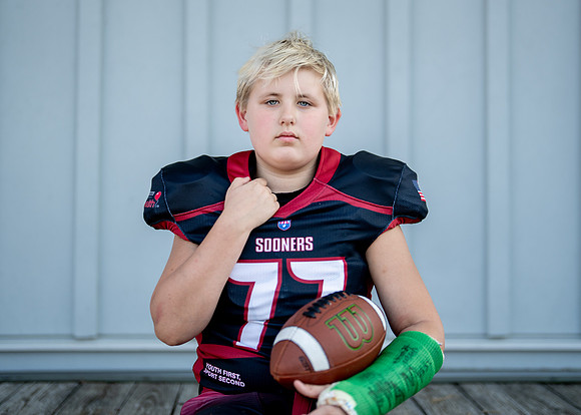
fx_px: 995
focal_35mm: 60
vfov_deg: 23.5
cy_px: 180
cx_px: 303
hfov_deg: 32.6
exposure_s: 1/2500
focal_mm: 50
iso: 160
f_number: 1.2
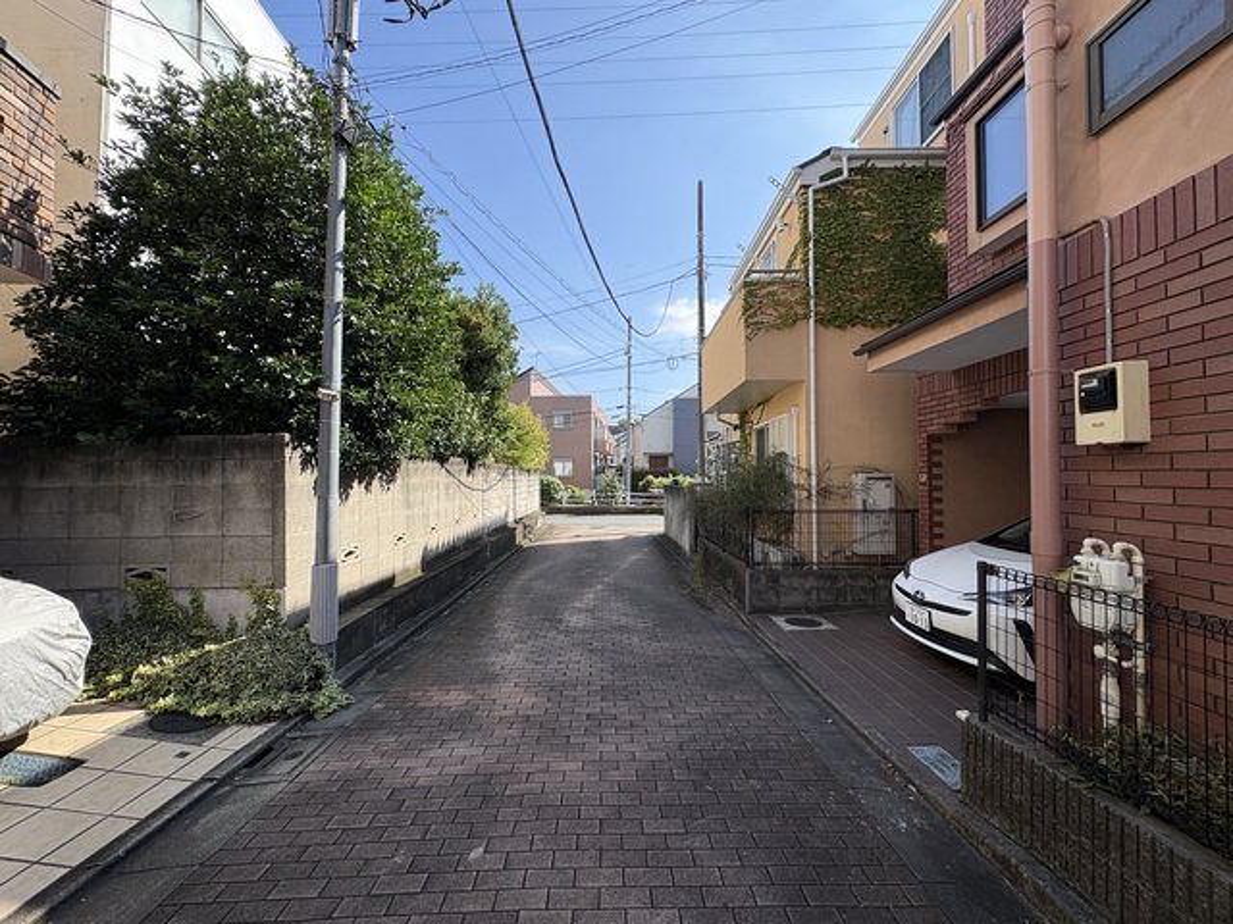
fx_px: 499
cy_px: 462
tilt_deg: +2.4
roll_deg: +0.6
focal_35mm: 14
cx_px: 616
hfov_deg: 102.1
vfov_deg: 85.7
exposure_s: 1/1078
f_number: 2.2
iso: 40
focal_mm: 2.22
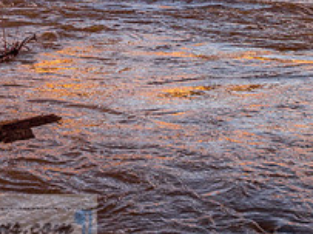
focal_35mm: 103
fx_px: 931
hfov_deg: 19.0
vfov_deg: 13.8
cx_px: 230
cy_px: -65
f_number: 5
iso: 200
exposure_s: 1/500
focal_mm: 18
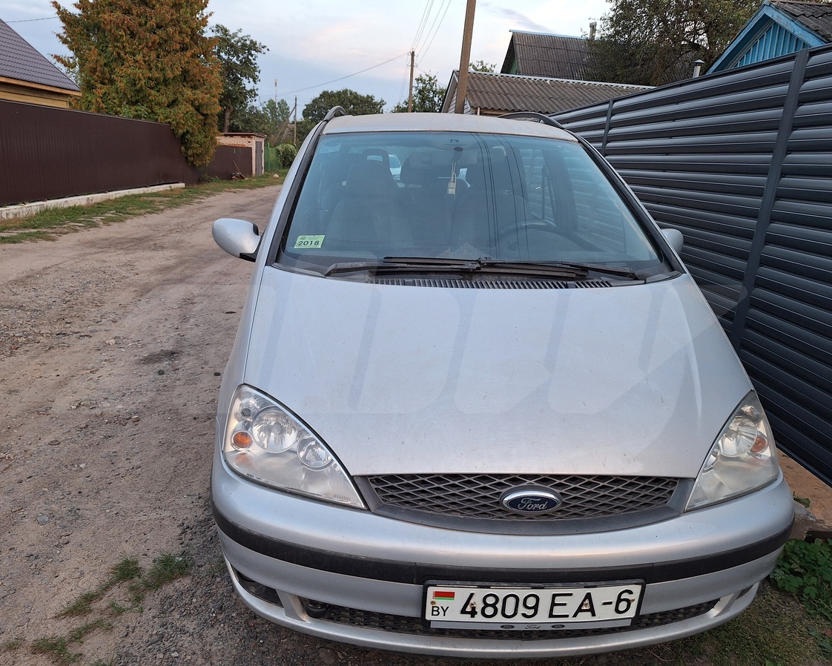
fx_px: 591
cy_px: 333
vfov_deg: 58.8
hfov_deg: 70.2
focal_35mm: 24
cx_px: 400
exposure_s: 1/50
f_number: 1.8
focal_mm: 5.54
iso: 80
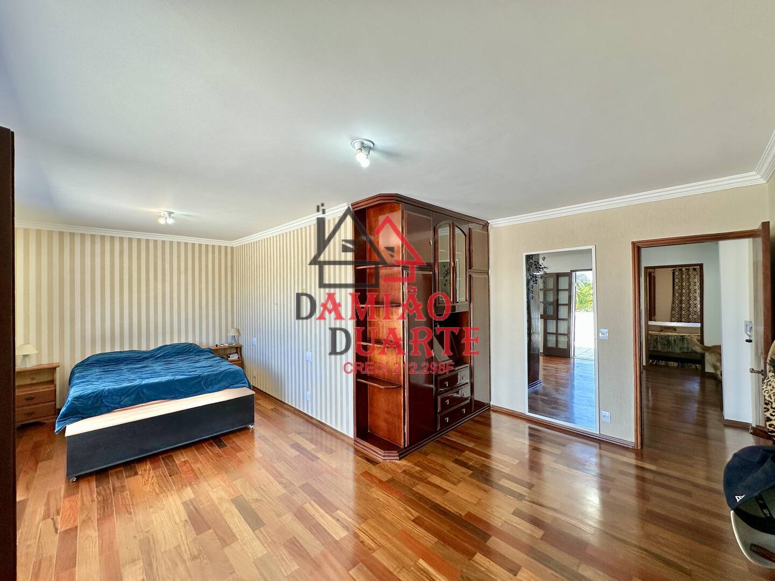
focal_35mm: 14
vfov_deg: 85.7
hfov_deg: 102.1
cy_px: 290
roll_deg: -0.3
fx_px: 313
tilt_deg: +0.7
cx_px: 388
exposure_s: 1/120
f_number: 2.2
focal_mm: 2.22
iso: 50
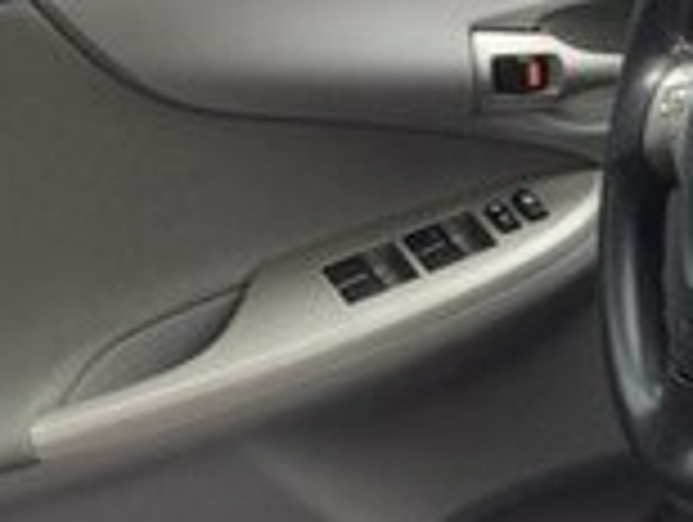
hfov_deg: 14.4
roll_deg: +1.7
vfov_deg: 11.3
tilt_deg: -29.3
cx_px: 1138
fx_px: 2486
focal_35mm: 124
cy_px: 857
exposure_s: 1/104
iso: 32
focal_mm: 4.15
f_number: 2.2
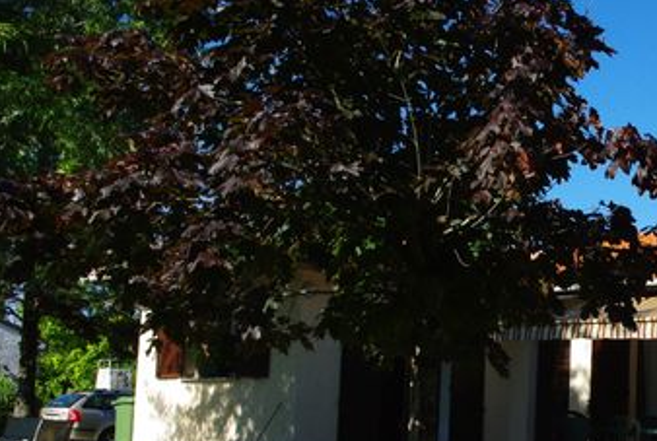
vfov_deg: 24.5
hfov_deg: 34.4
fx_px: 1006
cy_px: 326
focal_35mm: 55
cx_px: 575
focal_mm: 21.25
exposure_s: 1/250
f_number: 13
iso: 400
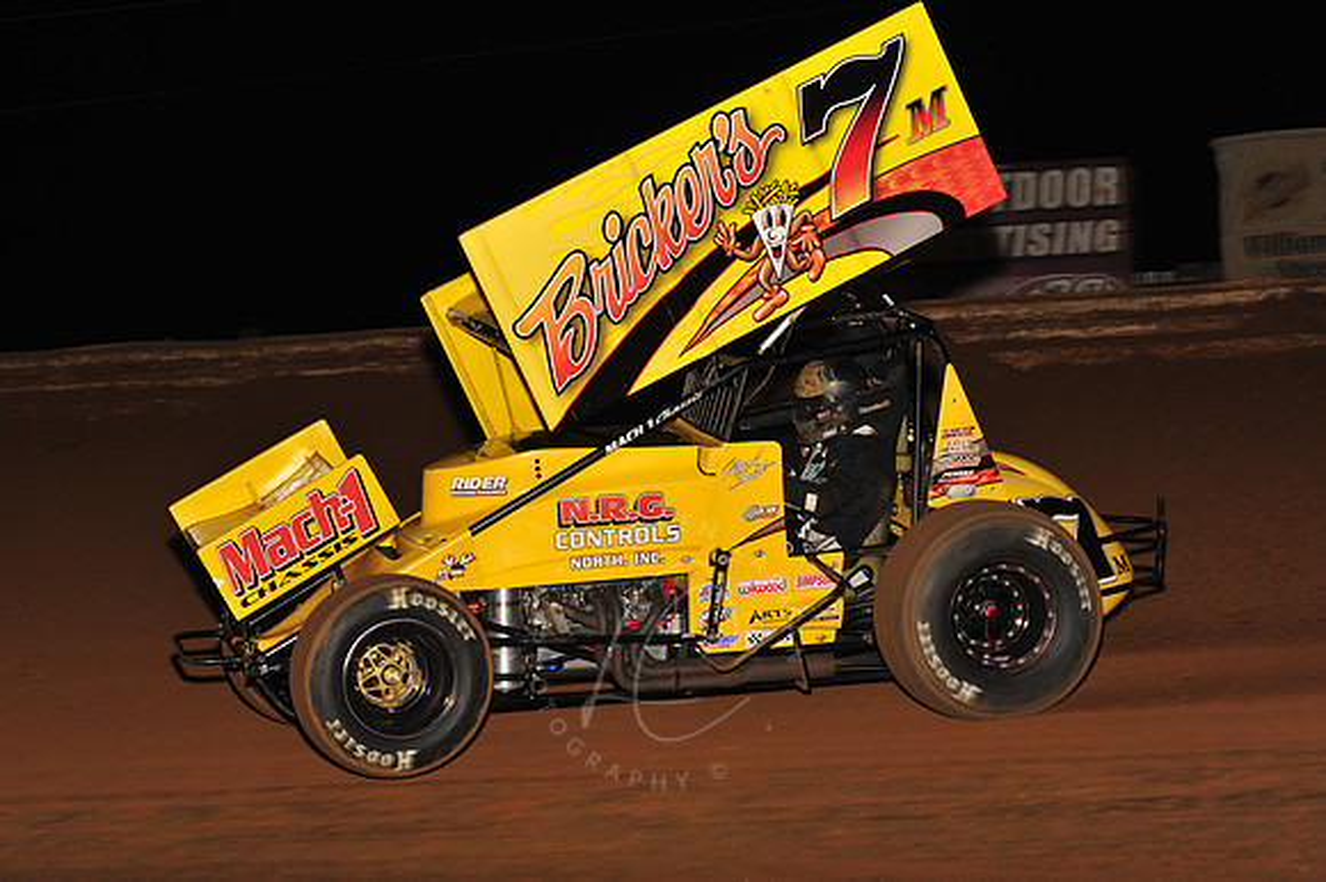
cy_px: 441
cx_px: 663
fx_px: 3387
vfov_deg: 14.8
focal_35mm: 92
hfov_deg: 22.2
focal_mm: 92
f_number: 8
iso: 1000
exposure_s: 1/320
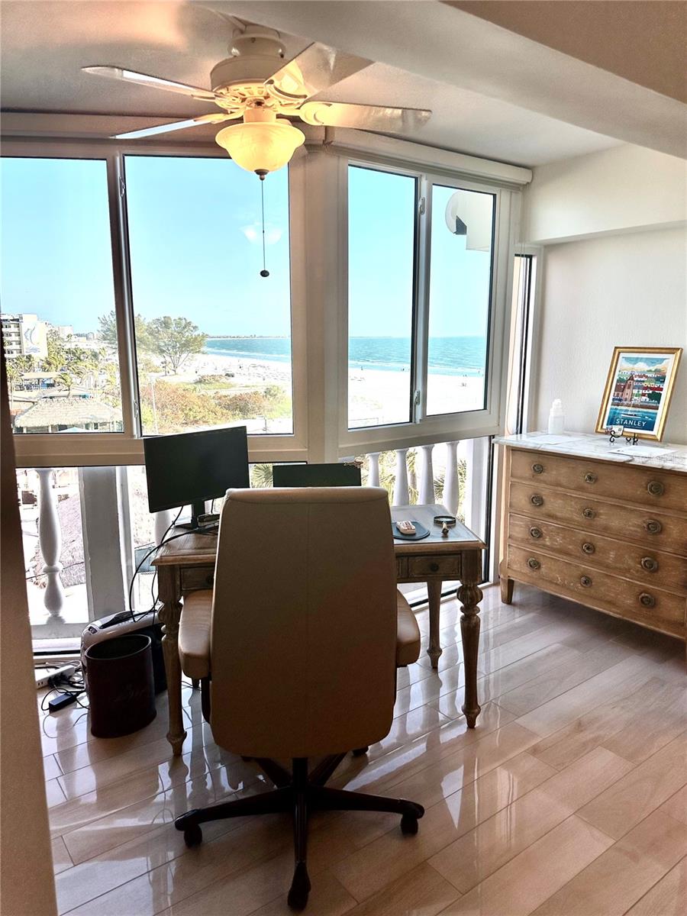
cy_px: 458
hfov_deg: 56.8
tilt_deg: -10.7
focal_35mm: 24
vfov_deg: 71.6
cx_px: 344
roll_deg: -0.1
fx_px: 635
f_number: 1.78
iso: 80
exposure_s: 1/1321
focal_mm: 6.86
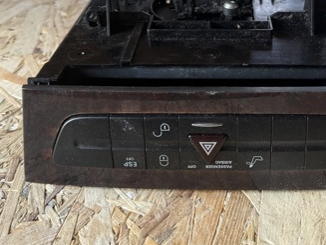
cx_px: 207
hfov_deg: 40.1
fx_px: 442
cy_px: 42
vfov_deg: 30.0
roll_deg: -0.3
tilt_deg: -27.6
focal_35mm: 47
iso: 160
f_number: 1.78
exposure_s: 1/121
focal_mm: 6.76
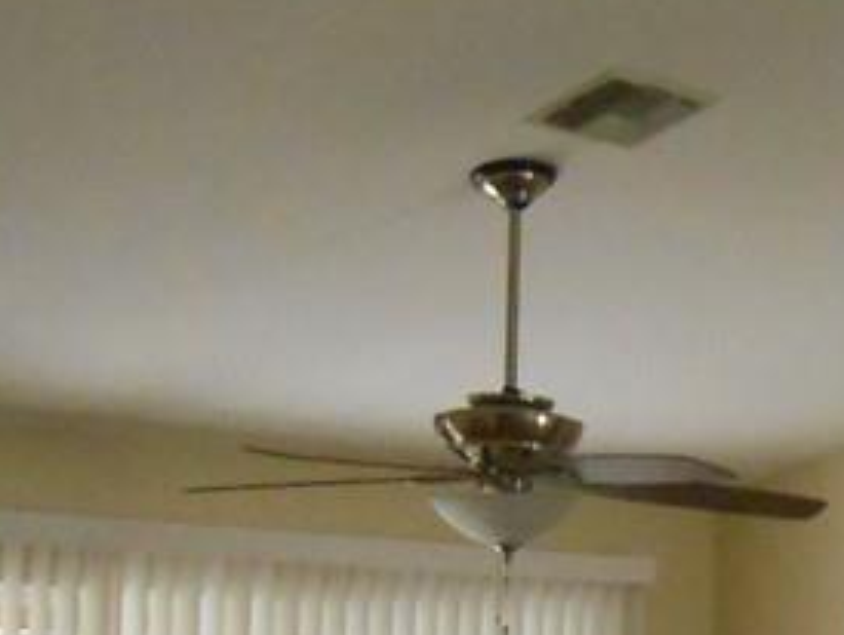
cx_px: 1075
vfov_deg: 15.1
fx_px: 2367
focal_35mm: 97
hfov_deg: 18.9
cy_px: 601
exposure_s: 1/125
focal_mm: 4.6
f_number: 3.5
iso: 800
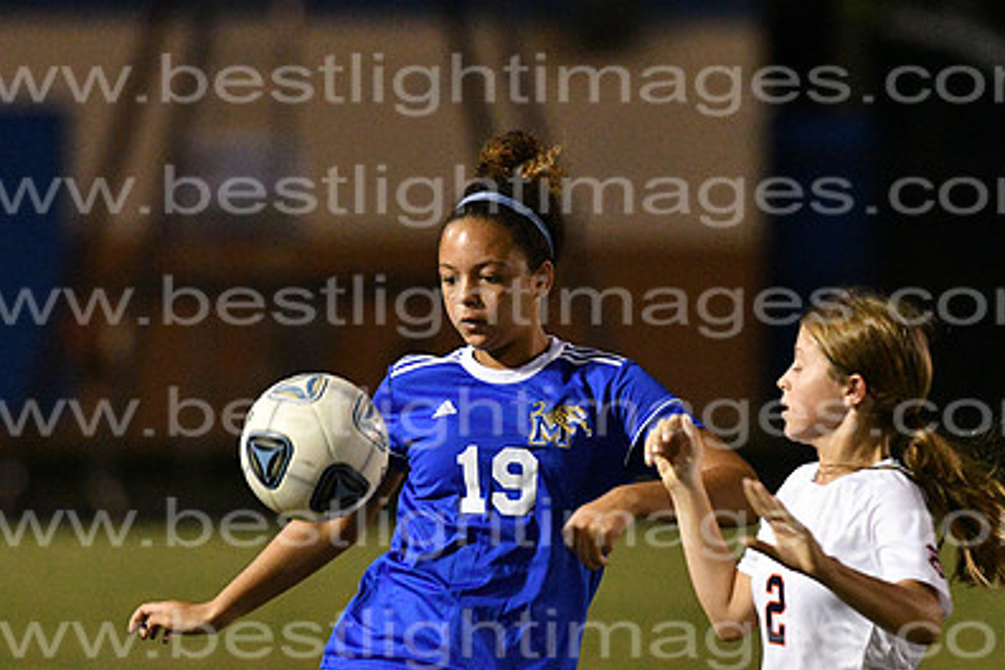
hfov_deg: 3.1
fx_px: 18396
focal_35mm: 659
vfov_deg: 2.1
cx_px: 502
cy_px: 473
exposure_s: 1/640
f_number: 3.5
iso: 10000
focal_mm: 300
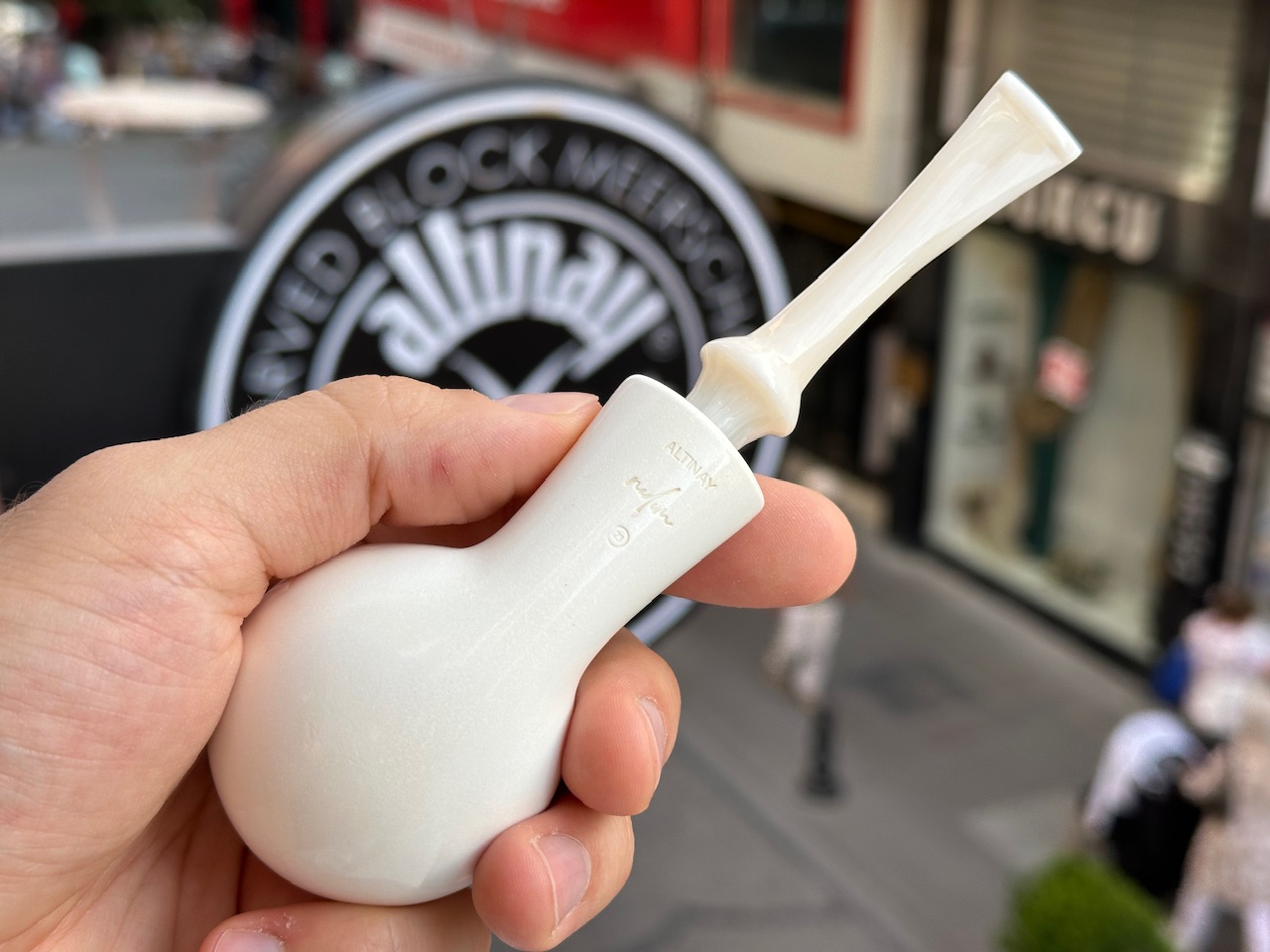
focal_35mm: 48
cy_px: 476
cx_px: 635
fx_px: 1761
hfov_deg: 39.7
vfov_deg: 30.3
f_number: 1.78
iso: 64
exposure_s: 1/685
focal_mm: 6.86
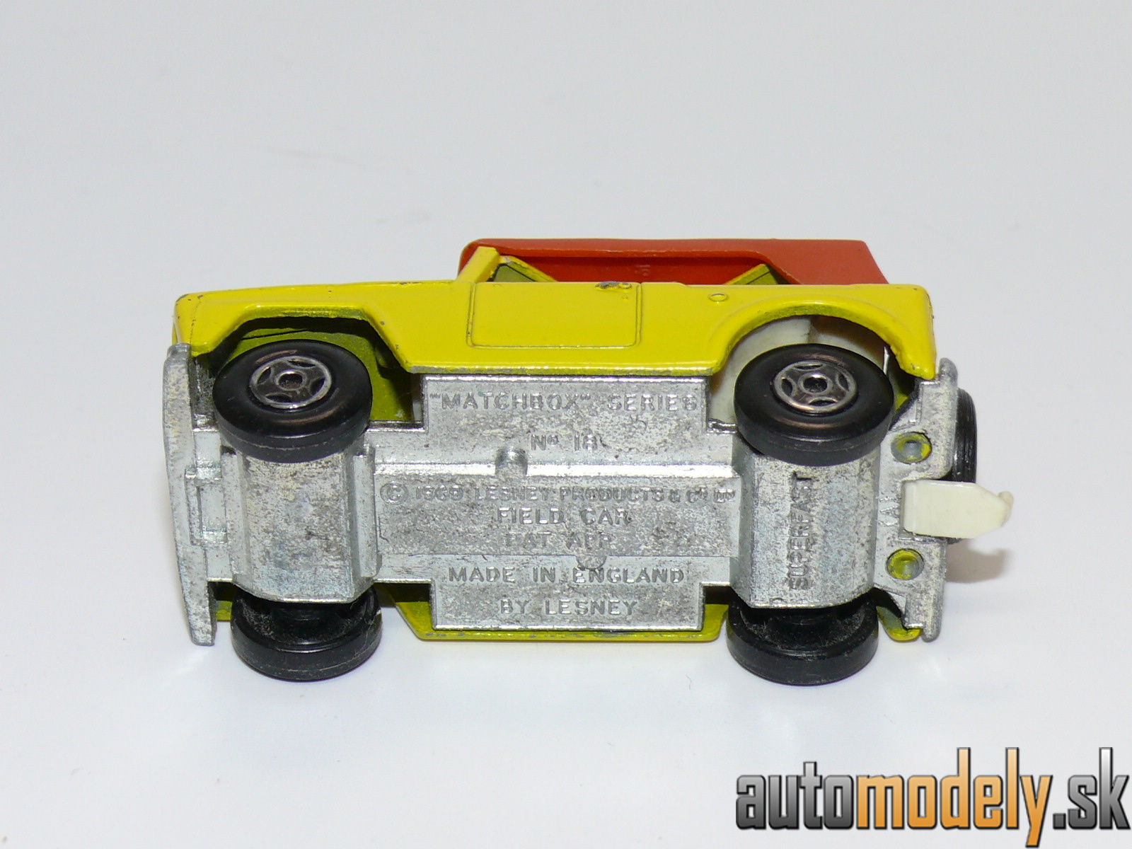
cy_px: 424
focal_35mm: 102
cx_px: 566
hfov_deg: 19.3
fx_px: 3336
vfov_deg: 14.5
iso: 100
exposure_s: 1/30
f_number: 4
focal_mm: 13.3
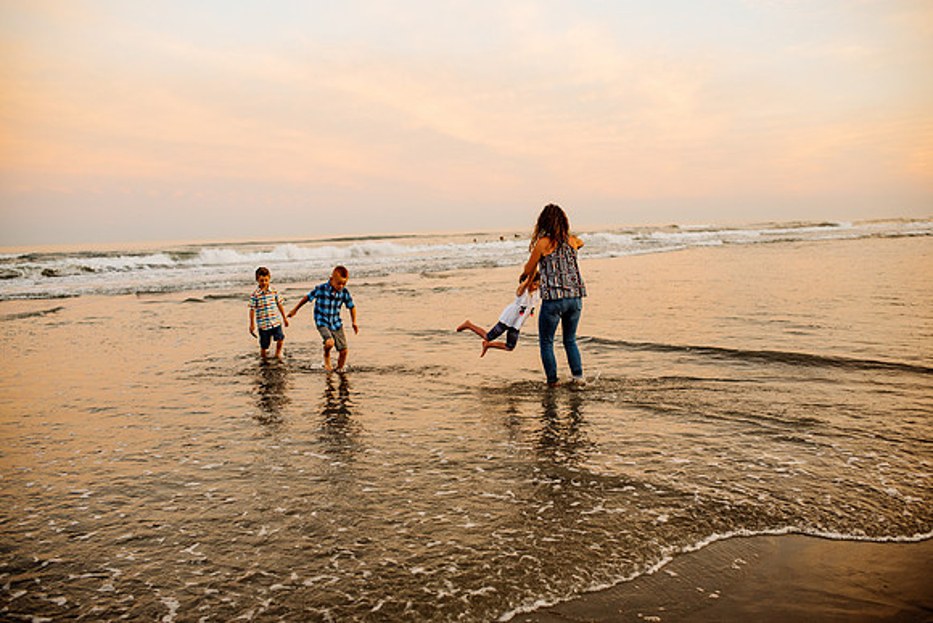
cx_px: 466
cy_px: 312
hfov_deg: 54.4
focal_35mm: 35
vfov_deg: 37.9
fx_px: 907
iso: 320
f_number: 2.8
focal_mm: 35
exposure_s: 1/320
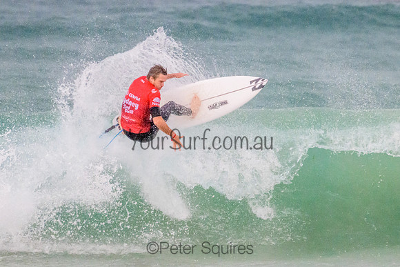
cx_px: 250
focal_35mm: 1069
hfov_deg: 1.9
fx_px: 11879
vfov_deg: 1.3
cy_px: 119
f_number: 11
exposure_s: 1/2000
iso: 12800
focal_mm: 800
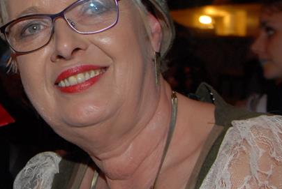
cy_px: 89
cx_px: -15
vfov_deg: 13.5
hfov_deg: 19.3
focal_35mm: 102
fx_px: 800
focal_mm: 24
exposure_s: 1/15
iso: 400
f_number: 5.6
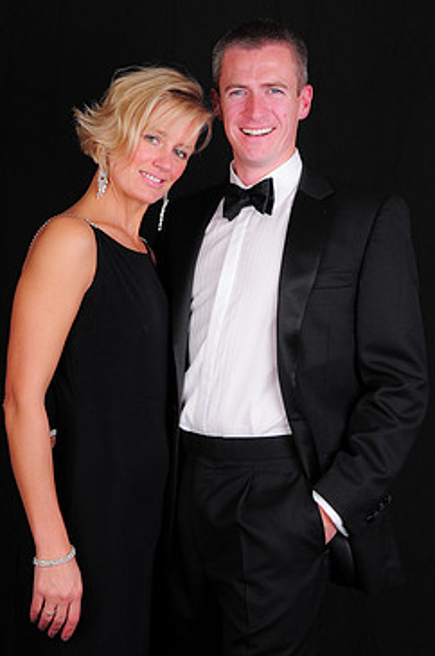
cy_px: 307
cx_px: 190
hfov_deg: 18.3
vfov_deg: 27.4
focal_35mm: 74
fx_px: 1346
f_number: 8
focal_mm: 40
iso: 200
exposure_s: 1/125
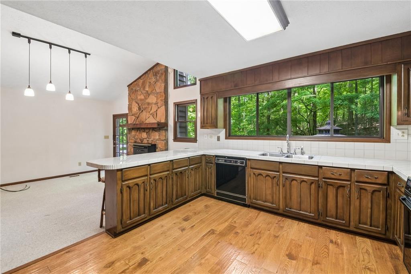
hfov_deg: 100.4
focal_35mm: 15
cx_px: 206
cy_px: 137
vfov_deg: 77.2
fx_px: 171
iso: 400
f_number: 8
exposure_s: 1/4
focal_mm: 15
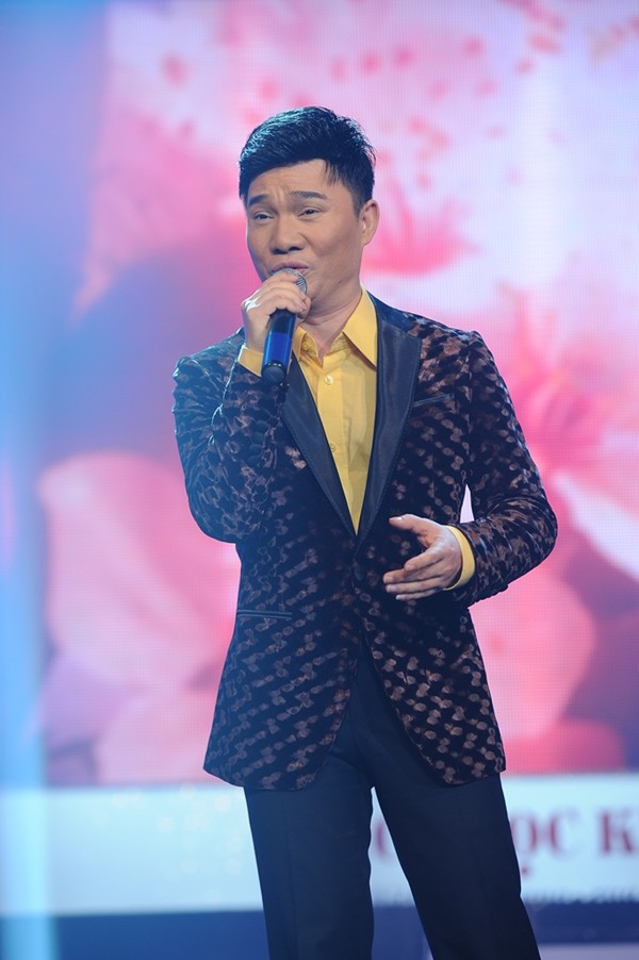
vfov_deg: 15.8
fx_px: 3466
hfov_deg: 10.5
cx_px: 320
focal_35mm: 130
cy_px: 480
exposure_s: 1/200
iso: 800
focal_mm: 130
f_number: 3.5
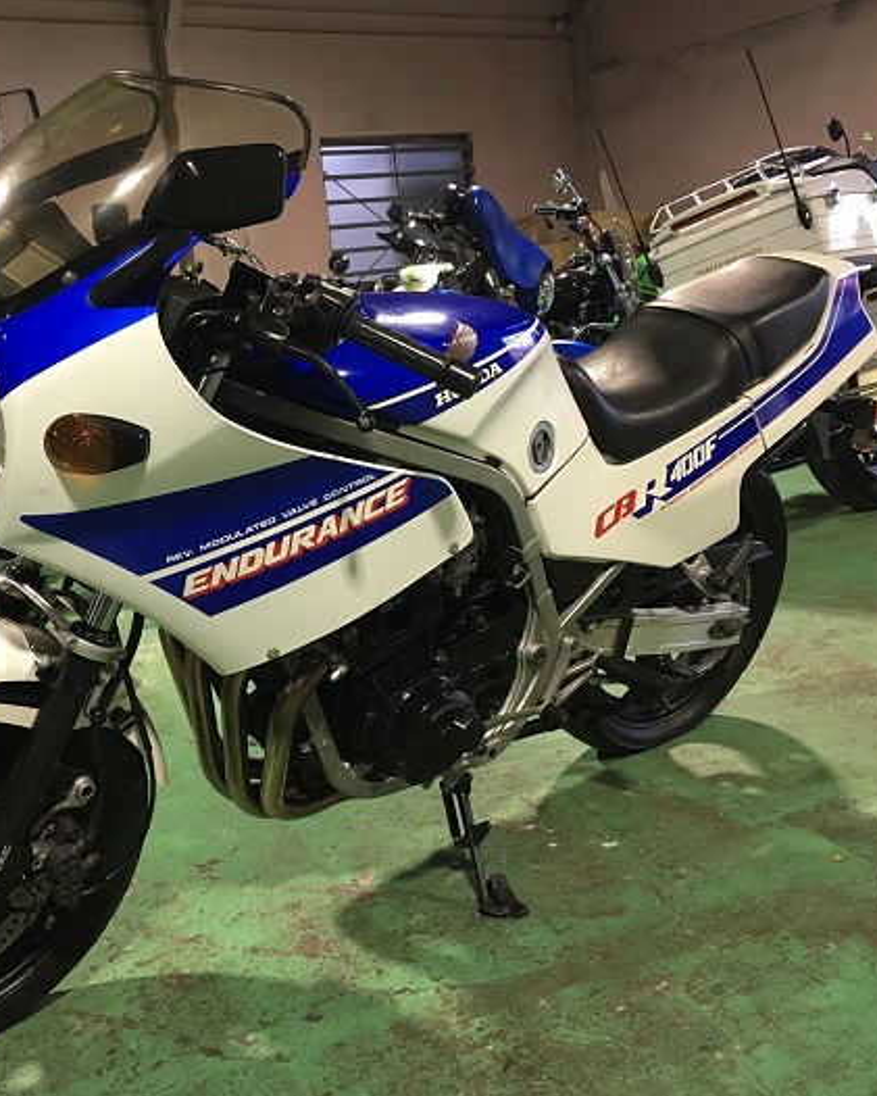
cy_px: 547
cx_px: 308
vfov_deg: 47.9
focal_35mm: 38
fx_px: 1233
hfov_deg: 38.8
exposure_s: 1/30
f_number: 2.2
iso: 100
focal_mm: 4.15
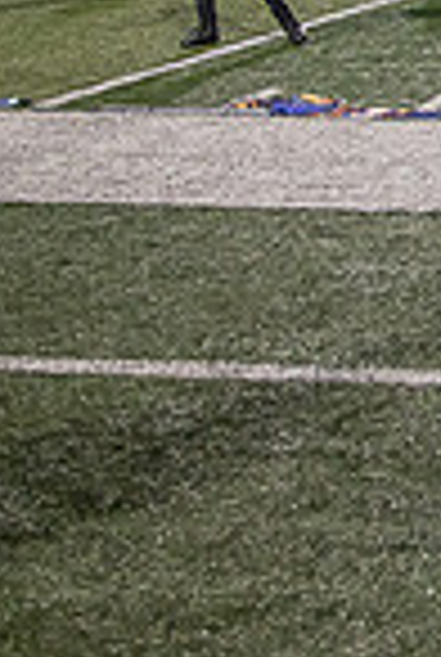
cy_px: -117
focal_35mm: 95
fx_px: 1737
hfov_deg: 12.4
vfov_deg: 20.2
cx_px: 940
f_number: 4
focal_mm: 24
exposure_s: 1/200
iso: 2000
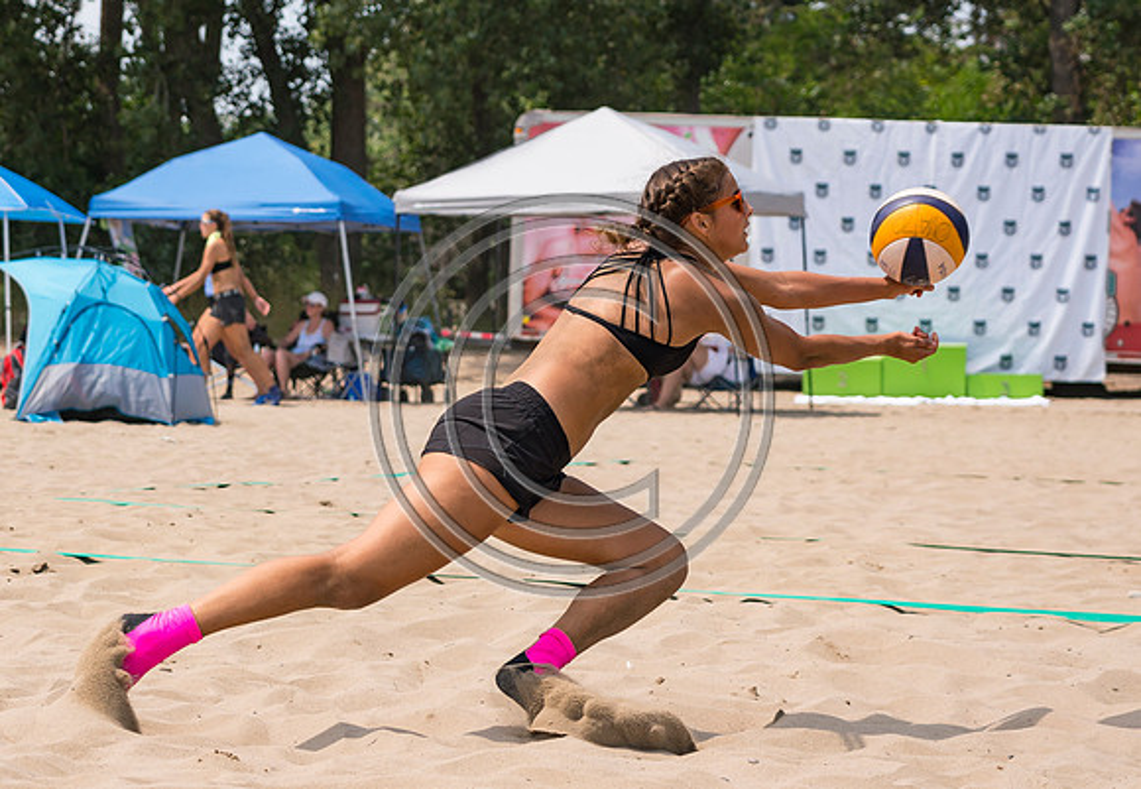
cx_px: 455
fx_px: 3318
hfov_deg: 19.5
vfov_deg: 13.6
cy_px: 331
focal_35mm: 103
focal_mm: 58
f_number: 4
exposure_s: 1/2000
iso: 200
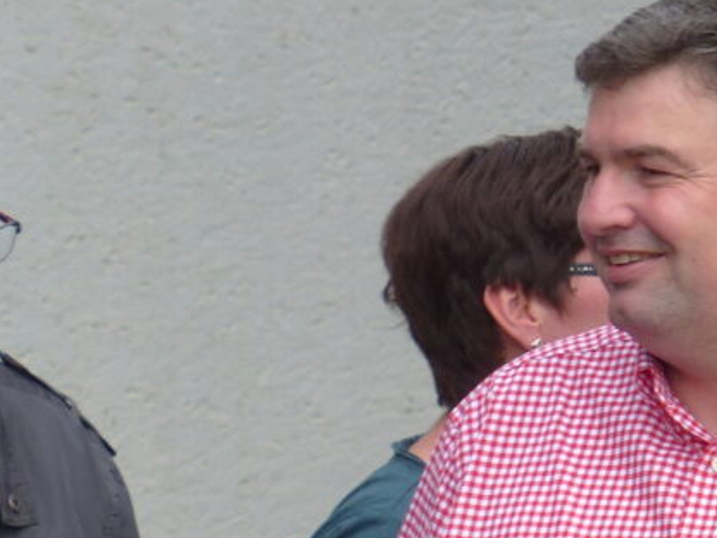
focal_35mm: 952
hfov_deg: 2.1
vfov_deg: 1.6
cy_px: 238
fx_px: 19719
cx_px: 321
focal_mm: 63.4
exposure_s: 1/400
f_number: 4
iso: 100
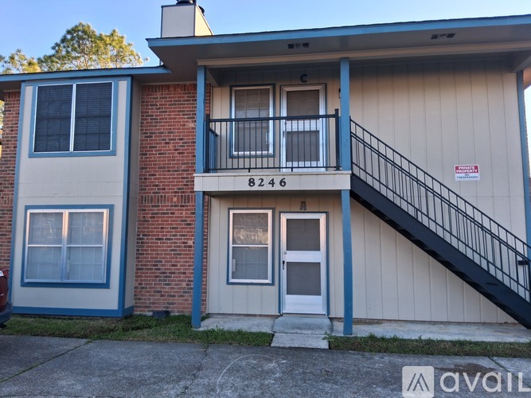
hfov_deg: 67.3
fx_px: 399
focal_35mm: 26
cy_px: 199
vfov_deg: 53.0
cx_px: 266
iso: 25
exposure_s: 1/100
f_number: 1.8
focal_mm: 3.98
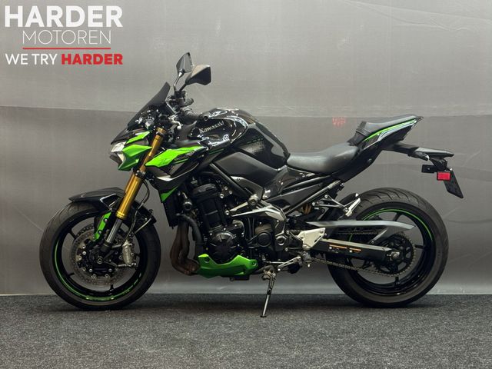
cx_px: 246
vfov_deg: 30.3
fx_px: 682
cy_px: 184
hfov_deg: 39.7
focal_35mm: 48
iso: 250
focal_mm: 6.76
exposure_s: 1/50
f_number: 1.78
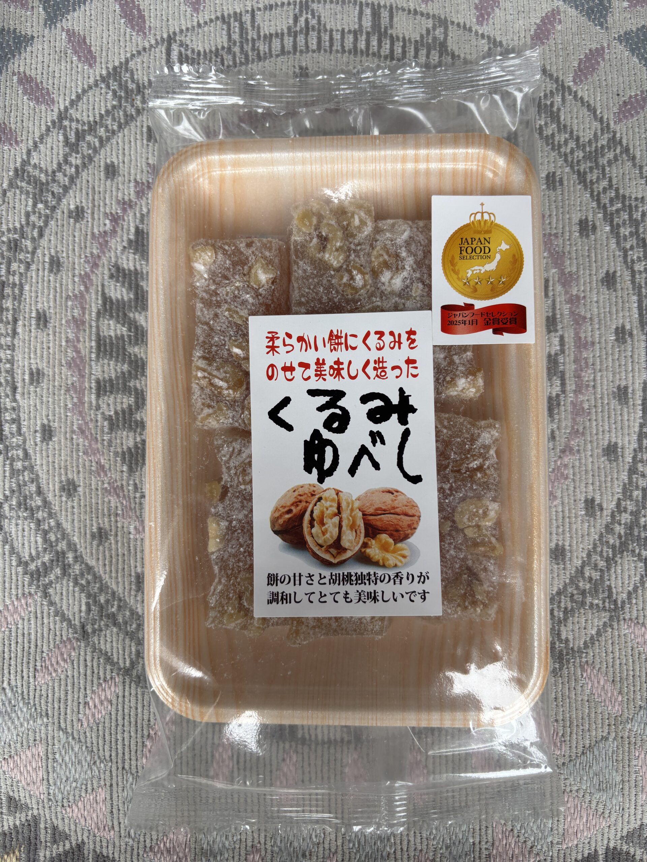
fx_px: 648
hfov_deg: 53.1
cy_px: 431
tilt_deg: -87.4
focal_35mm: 26
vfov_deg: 67.3
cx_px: 324
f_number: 1.6
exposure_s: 1/121
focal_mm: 5.96
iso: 40
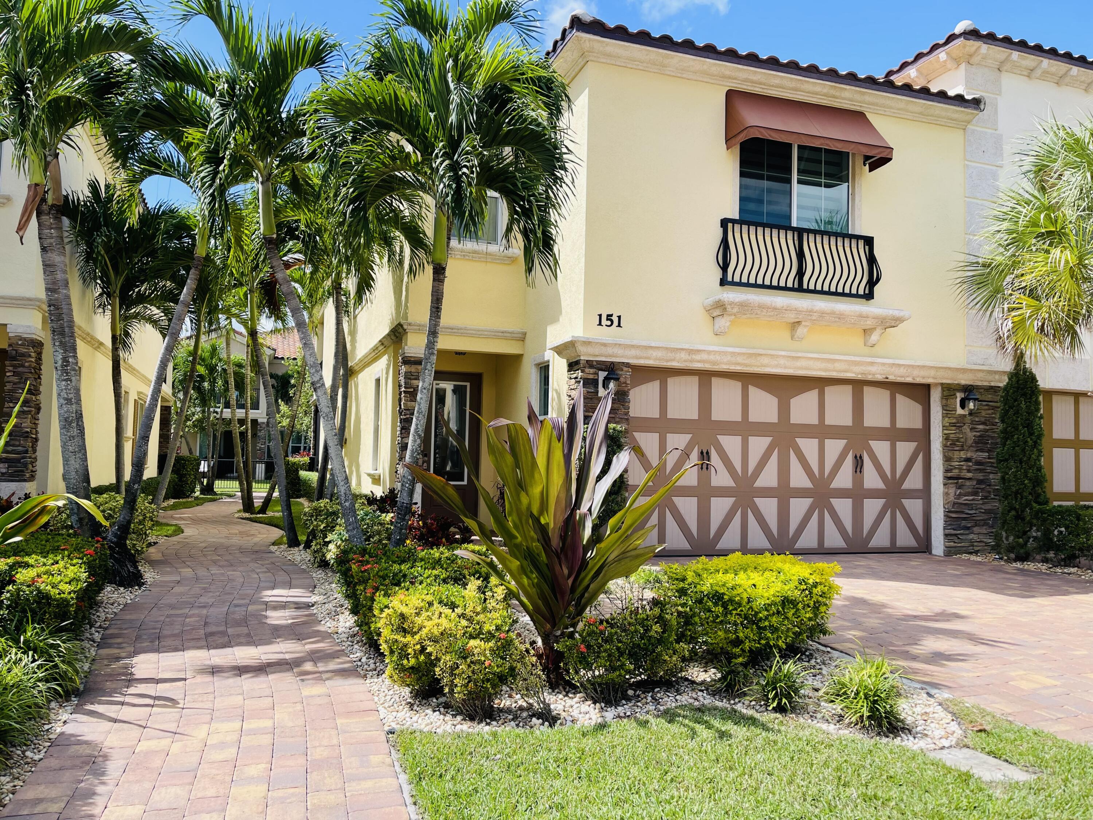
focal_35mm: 26
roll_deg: -1.7
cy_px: 410
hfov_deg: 67.3
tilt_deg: +3.2
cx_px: 546
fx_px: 821
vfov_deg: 53.1
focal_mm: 5.1
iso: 32
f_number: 1.6
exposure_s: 1/1883
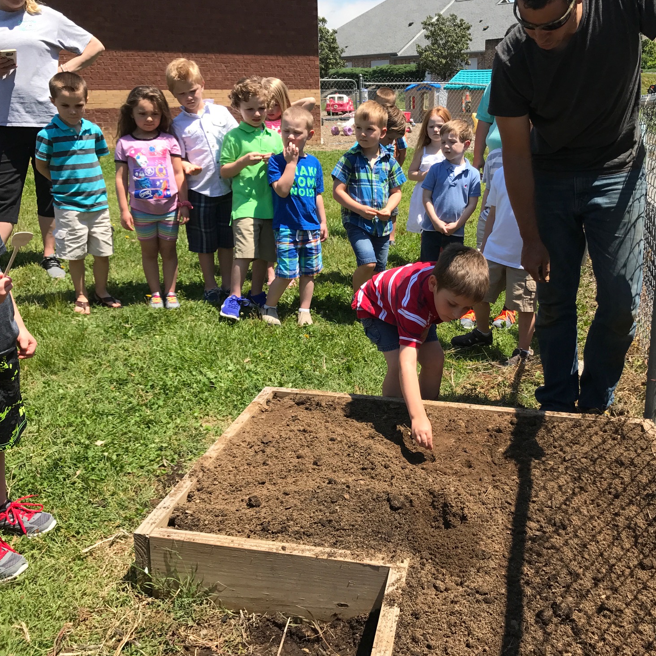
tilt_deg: -15.8
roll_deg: +0.8
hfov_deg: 48.2
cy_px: 321
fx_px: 729
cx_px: 387
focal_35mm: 34
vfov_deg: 48.4
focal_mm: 3.99
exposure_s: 1/1880
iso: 20
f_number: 1.8
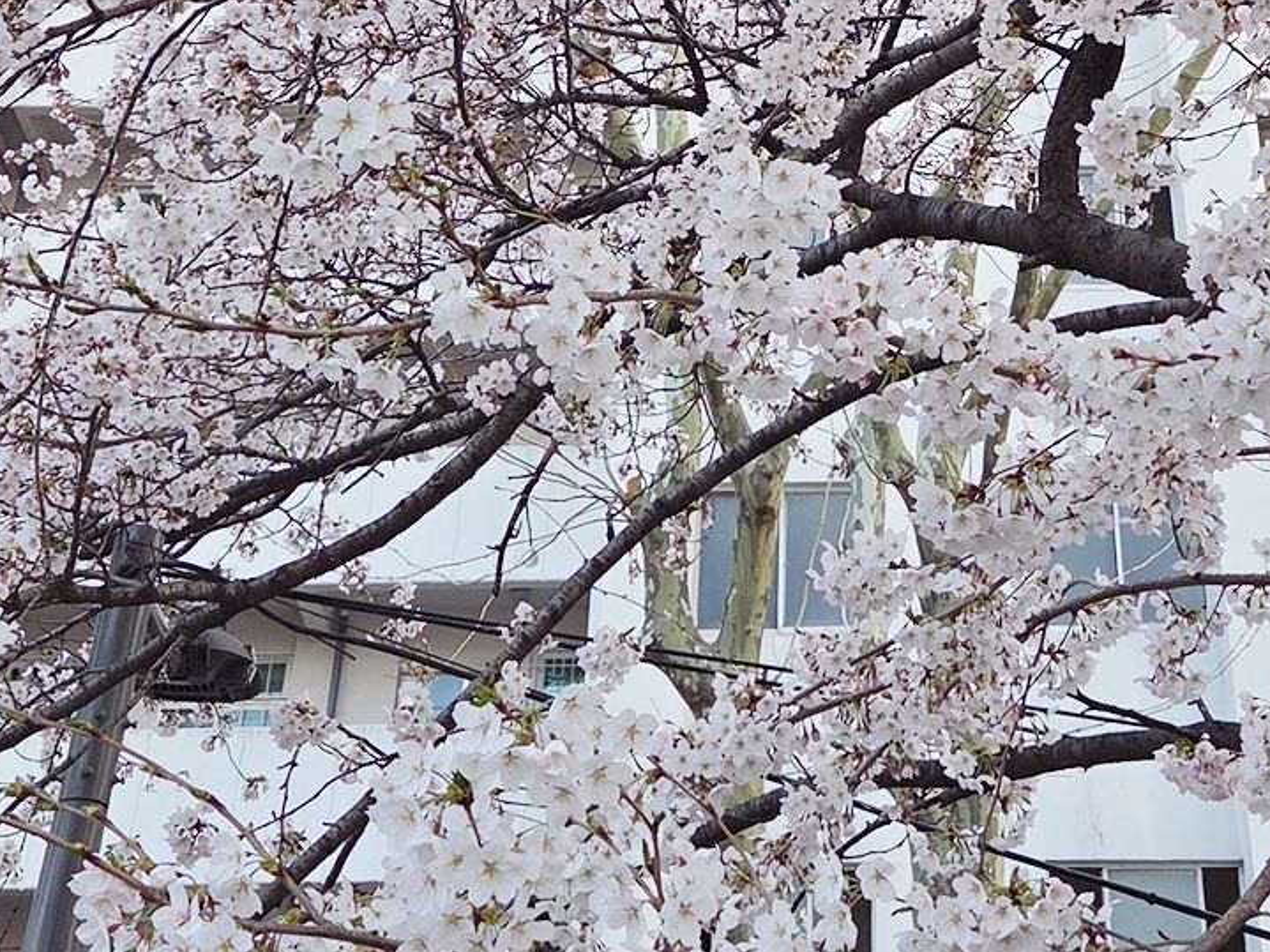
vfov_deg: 22.0
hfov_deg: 29.9
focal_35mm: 64
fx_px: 2348
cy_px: -12
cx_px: 904
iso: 32
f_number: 1.8
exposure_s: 1/180
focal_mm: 5.4
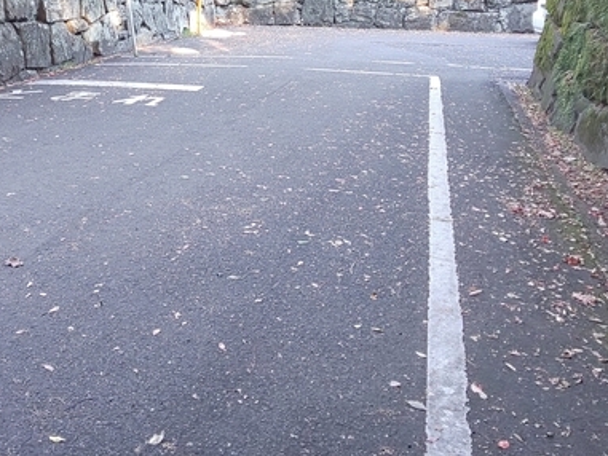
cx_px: 145
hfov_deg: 43.2
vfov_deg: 32.8
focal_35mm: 42
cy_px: 57
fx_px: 738
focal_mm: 3.45
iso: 80
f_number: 1.94
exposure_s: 1/33
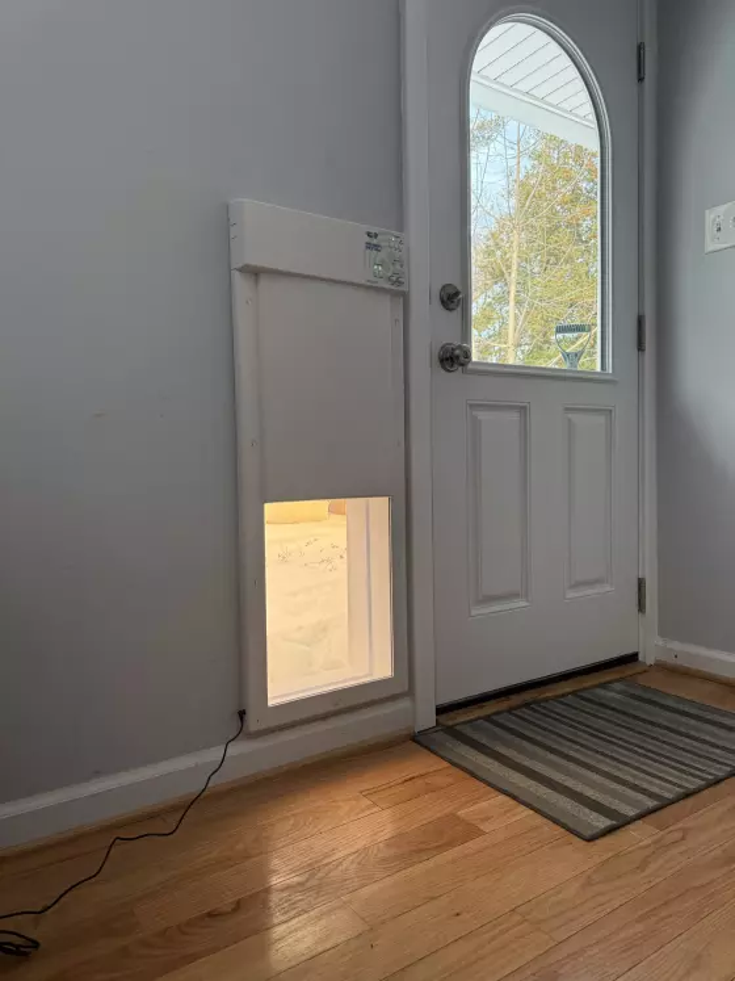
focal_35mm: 24
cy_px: 490
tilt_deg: -0.5
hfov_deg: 56.8
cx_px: 368
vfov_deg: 71.6
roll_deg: +1.8
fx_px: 680
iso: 160
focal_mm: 6.76
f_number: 1.78
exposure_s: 1/232
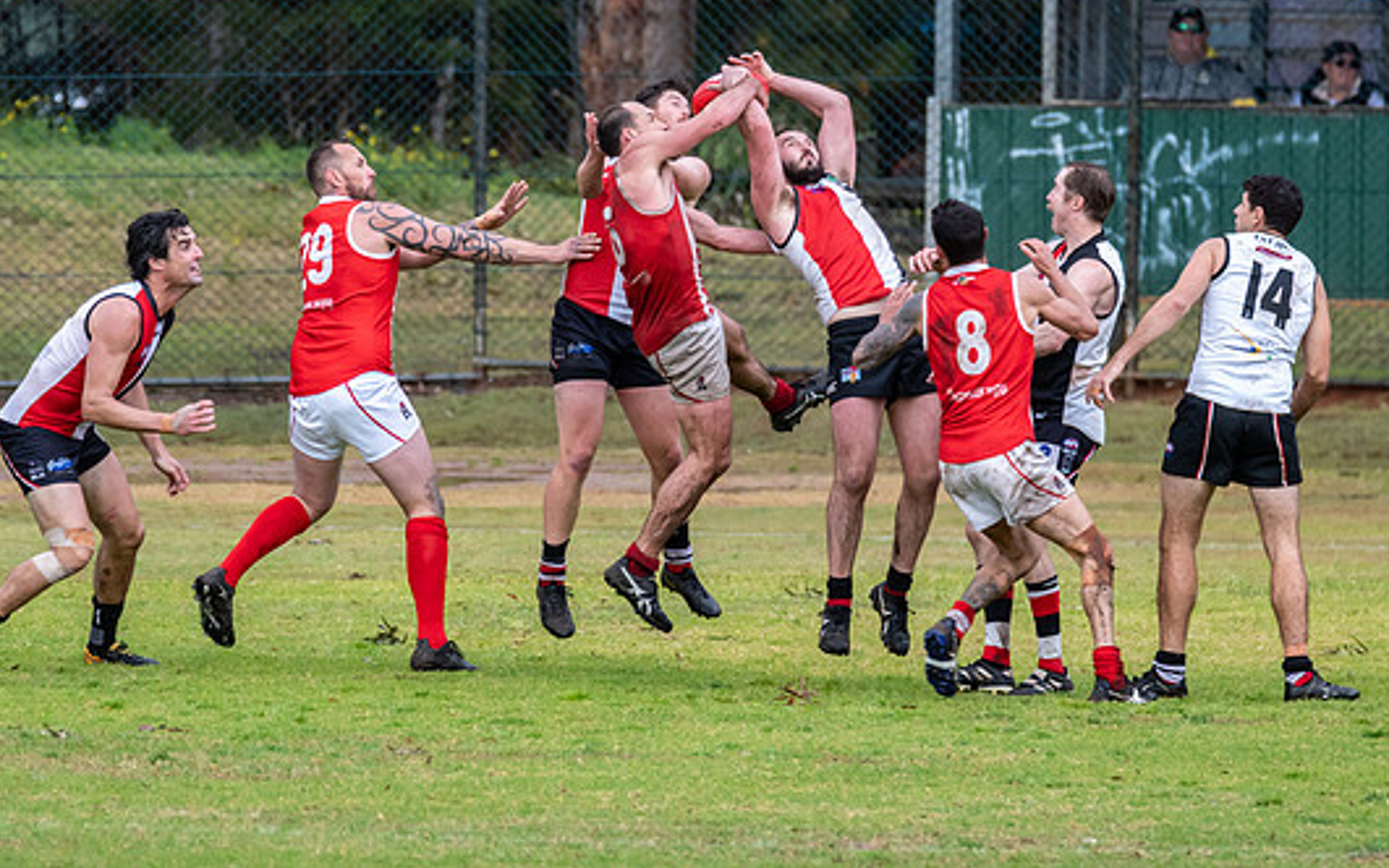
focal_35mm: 758
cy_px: 365
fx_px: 28697
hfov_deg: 2.8
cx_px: 693
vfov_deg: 1.7
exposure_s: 1/800
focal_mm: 450
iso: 1250
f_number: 7.1
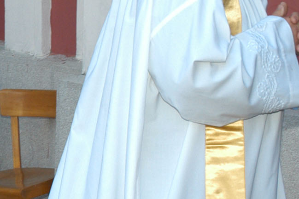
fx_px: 1428
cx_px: -147
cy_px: 129
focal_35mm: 172
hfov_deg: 11.5
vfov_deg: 8.0
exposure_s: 1/100
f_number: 10
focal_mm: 31
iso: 400
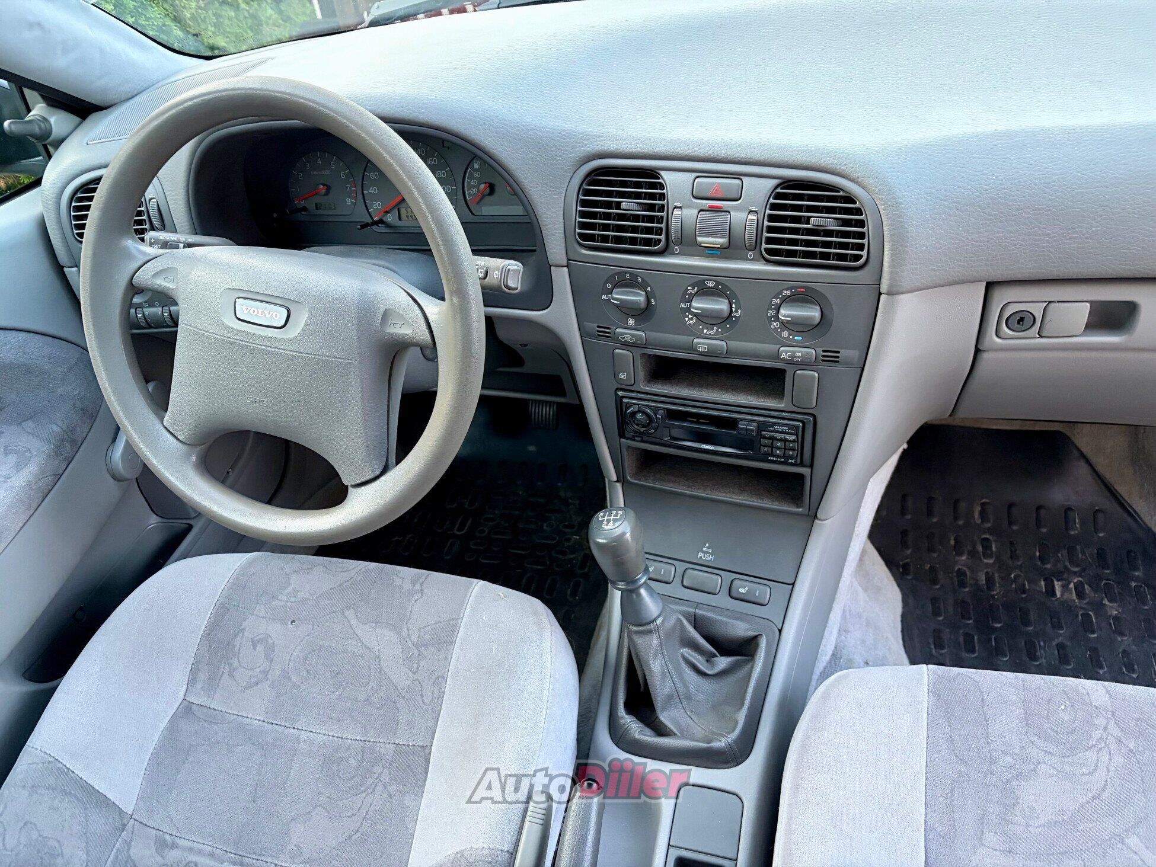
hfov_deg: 67.3
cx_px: 578
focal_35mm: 26
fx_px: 868
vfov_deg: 53.1
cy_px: 434
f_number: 1.6
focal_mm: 5.96
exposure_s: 1/60
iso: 320
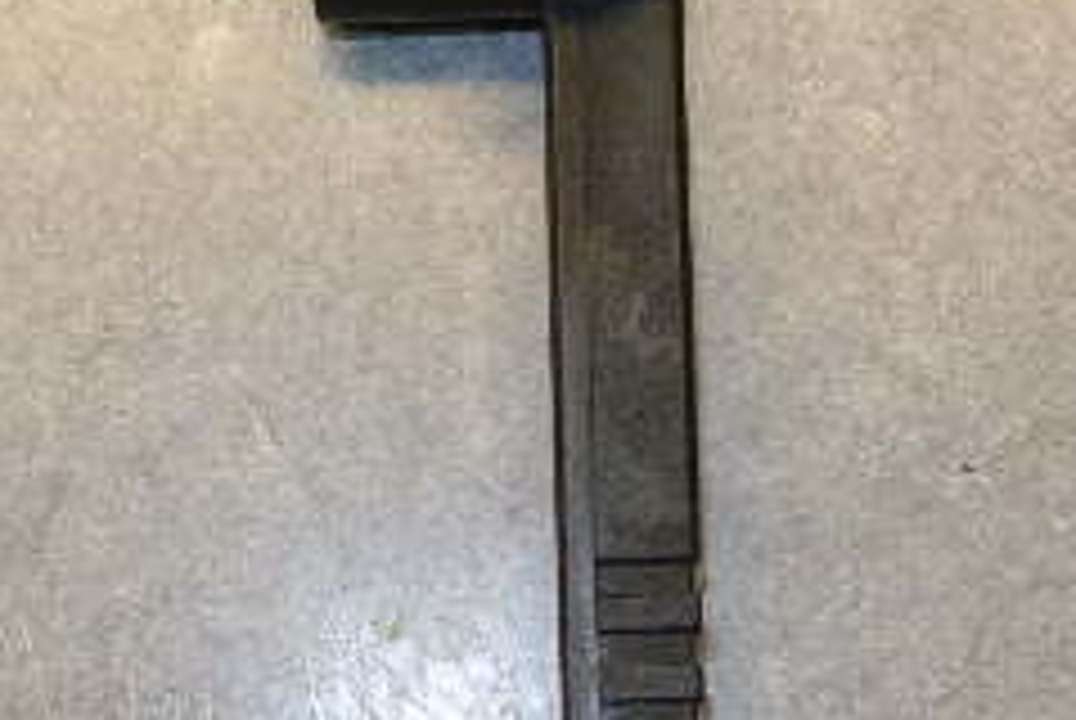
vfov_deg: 12.8
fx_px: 3202
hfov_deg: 19.1
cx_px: 500
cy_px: 468
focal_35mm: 107
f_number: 4.2
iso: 200
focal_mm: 15.1
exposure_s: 1/60
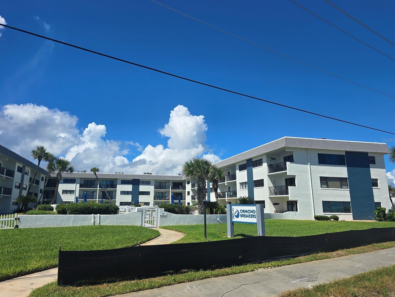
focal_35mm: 26
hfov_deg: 67.2
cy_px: 140
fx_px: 297
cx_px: 185
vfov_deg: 53.1
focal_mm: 6.3
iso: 12
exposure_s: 1/1215
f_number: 1.7
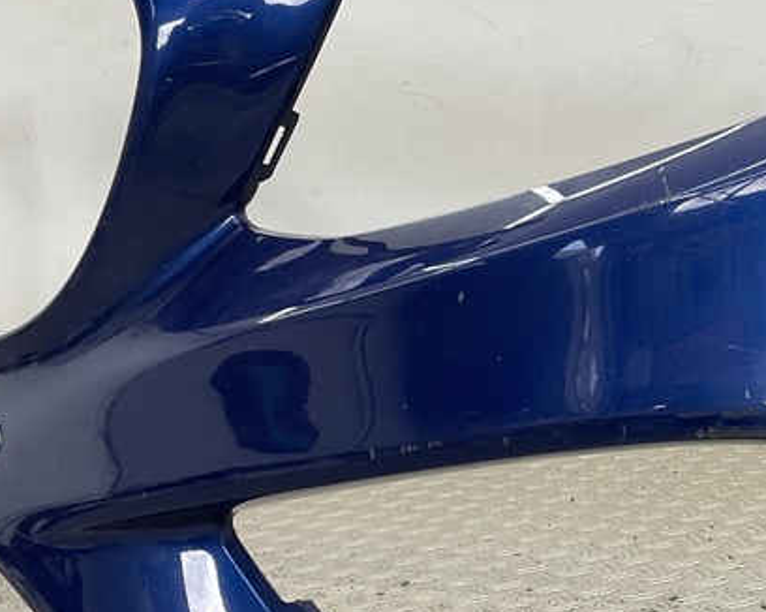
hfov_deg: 26.8
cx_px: 578
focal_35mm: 70
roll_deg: +5.3
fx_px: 1586
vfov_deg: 21.7
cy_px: 430
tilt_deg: -13.8
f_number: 1.8
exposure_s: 1/120
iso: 32
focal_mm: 3
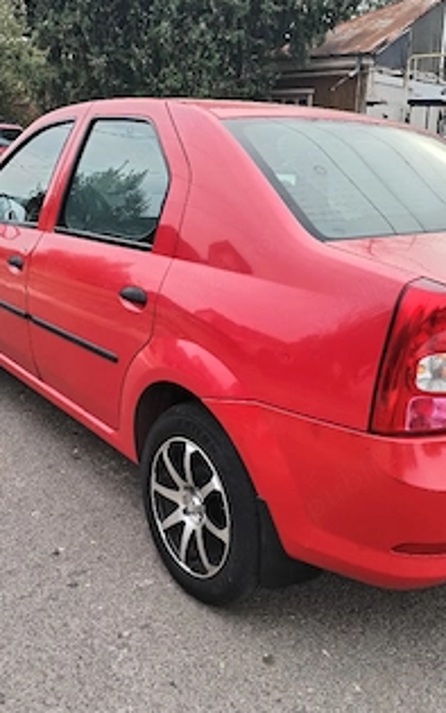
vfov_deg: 55.2
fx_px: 680
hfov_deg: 36.3
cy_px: 315
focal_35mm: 35
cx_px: 247
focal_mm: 4.75
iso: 100
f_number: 1.8
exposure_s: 1/345
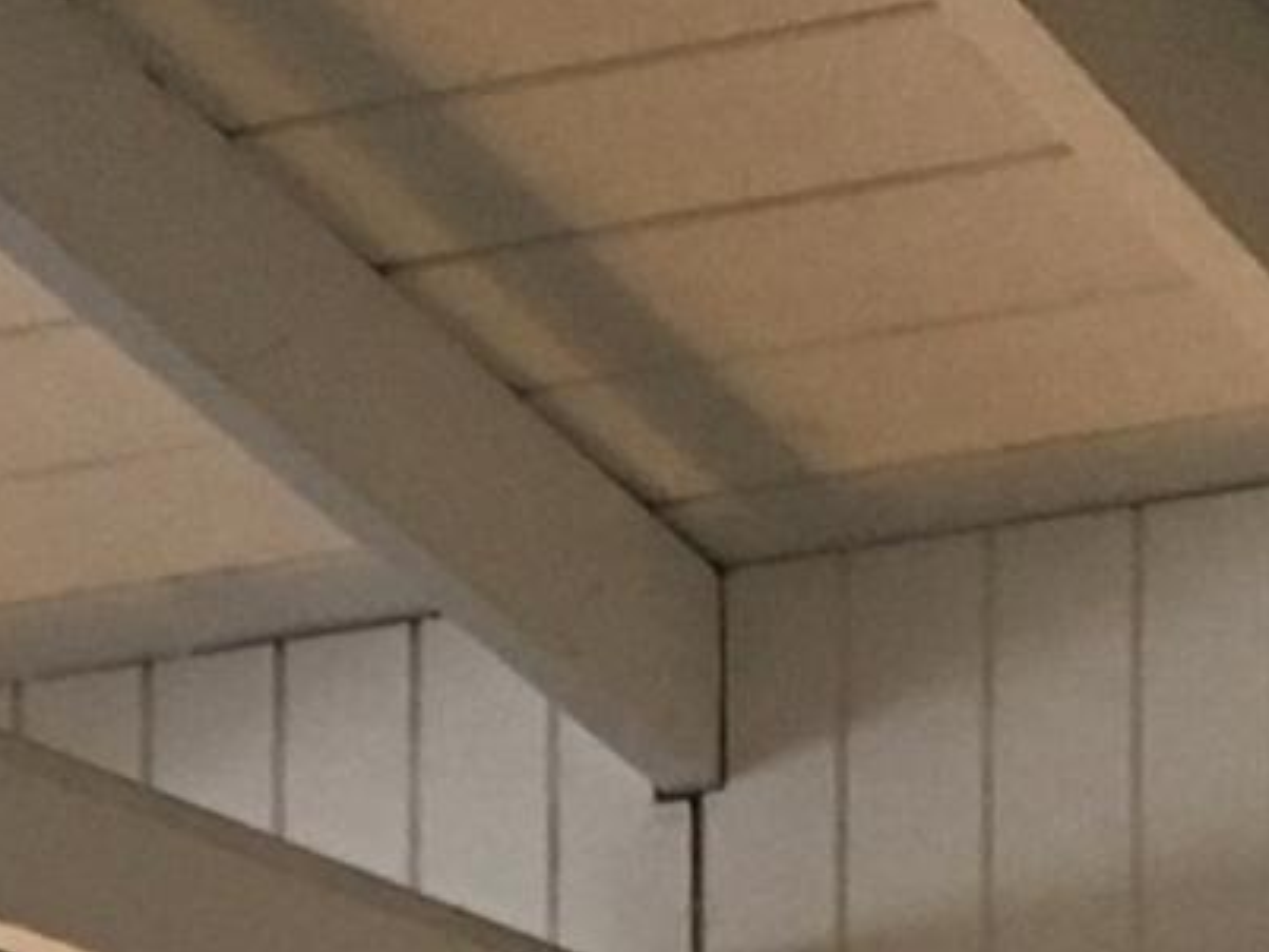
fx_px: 7957
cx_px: 307
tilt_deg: -0.2
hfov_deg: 9.1
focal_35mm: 217
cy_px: 2641
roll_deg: -0.5
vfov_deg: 6.4
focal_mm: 4.15
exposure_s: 1/30
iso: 125
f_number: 2.2
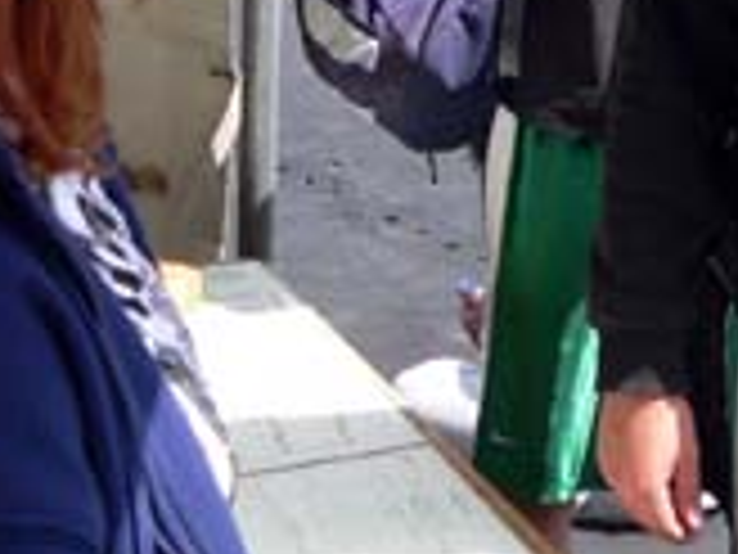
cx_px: 482
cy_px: -99
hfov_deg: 19.8
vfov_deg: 14.5
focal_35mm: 99
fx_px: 2111
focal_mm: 6
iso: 80
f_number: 4
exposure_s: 1/320
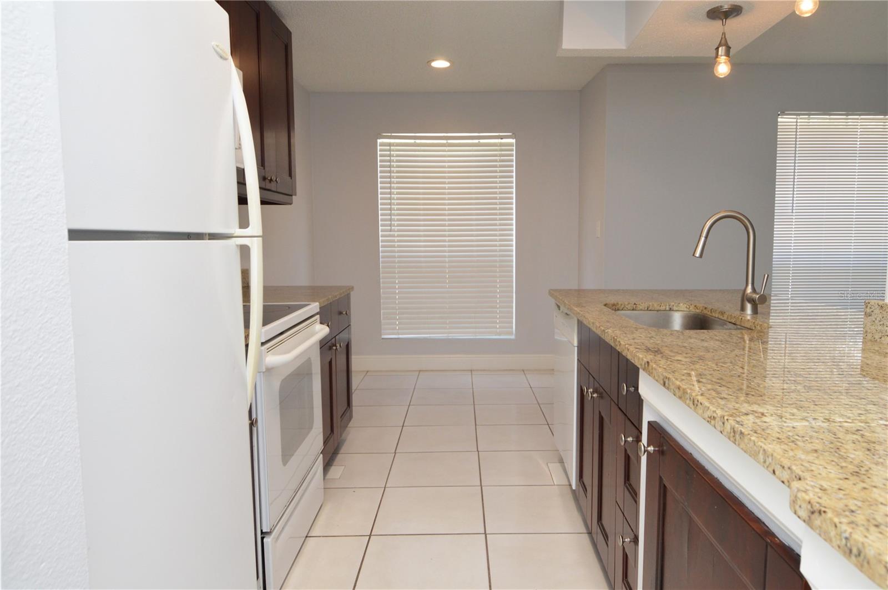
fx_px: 443
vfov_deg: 67.3
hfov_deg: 90.1
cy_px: 295
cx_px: 444
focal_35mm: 18
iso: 400
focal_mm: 12
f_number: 4.5
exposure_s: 1/100
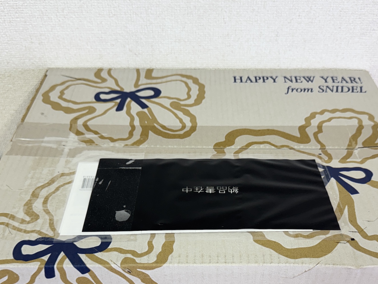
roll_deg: -0.5
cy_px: 205
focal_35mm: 36
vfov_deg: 38.9
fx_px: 393
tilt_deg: -42.5
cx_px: 213
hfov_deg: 51.2
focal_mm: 6.76
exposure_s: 1/100
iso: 100
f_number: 1.78
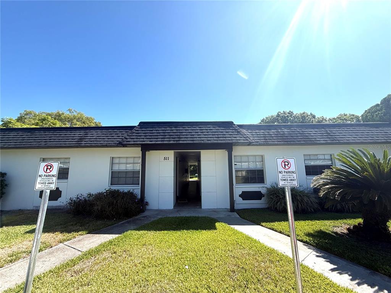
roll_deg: +0.8
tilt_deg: +8.4
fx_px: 158
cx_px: 196
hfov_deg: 102.1
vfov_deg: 85.7
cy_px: 146
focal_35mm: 14
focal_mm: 2.22
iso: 50
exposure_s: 1/1613
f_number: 2.2
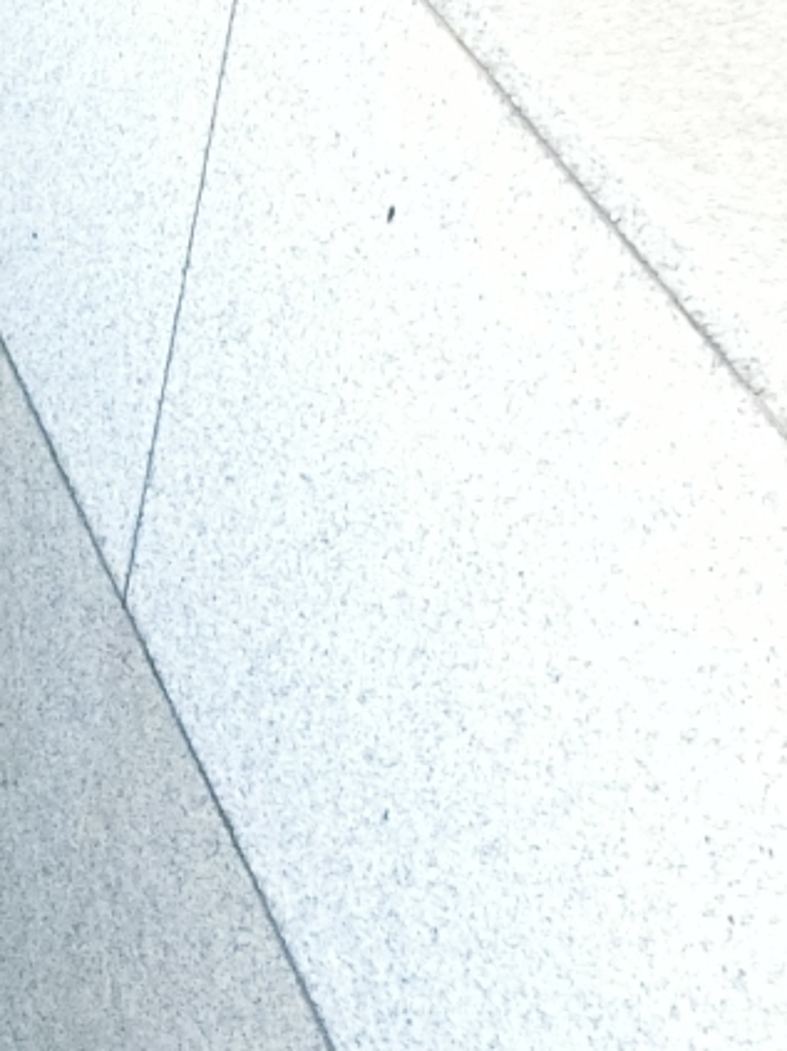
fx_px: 3670
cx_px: -971
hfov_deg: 10.8
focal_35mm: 121
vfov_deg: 16.3
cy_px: 529
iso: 800
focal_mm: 4.5
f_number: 3.5
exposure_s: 1/250
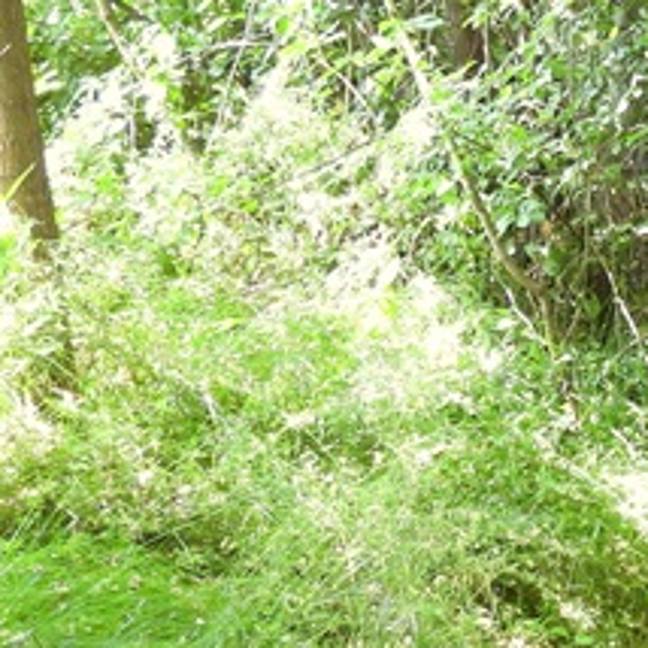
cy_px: 436
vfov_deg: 12.3
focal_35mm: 142
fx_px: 3007
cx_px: 1178
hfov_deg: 11.4
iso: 200
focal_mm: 7.7
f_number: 3.2
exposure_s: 1/30
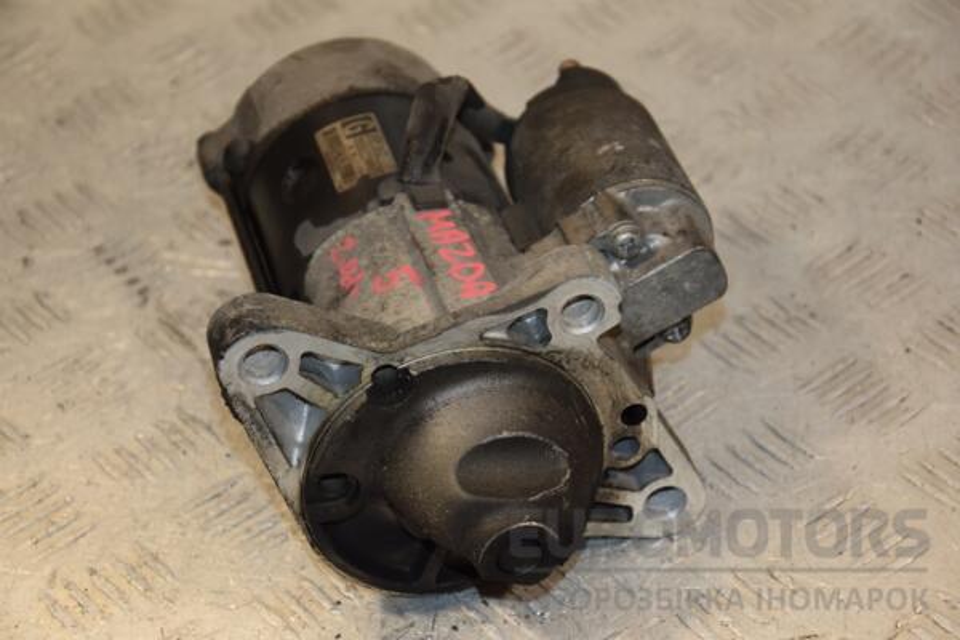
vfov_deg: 13.0
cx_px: 480
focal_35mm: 105
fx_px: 2800
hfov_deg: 19.5
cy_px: 320
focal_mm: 70
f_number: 5.6
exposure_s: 1/200
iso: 800
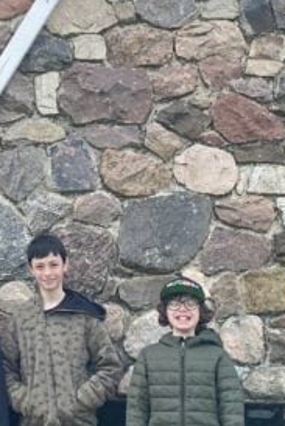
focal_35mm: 101
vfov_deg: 20.1
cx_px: -28
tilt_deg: +16.4
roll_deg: -0.8
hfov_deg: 13.3
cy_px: 131
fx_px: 1198
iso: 32
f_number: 1.8
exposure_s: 1/778
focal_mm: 4.25
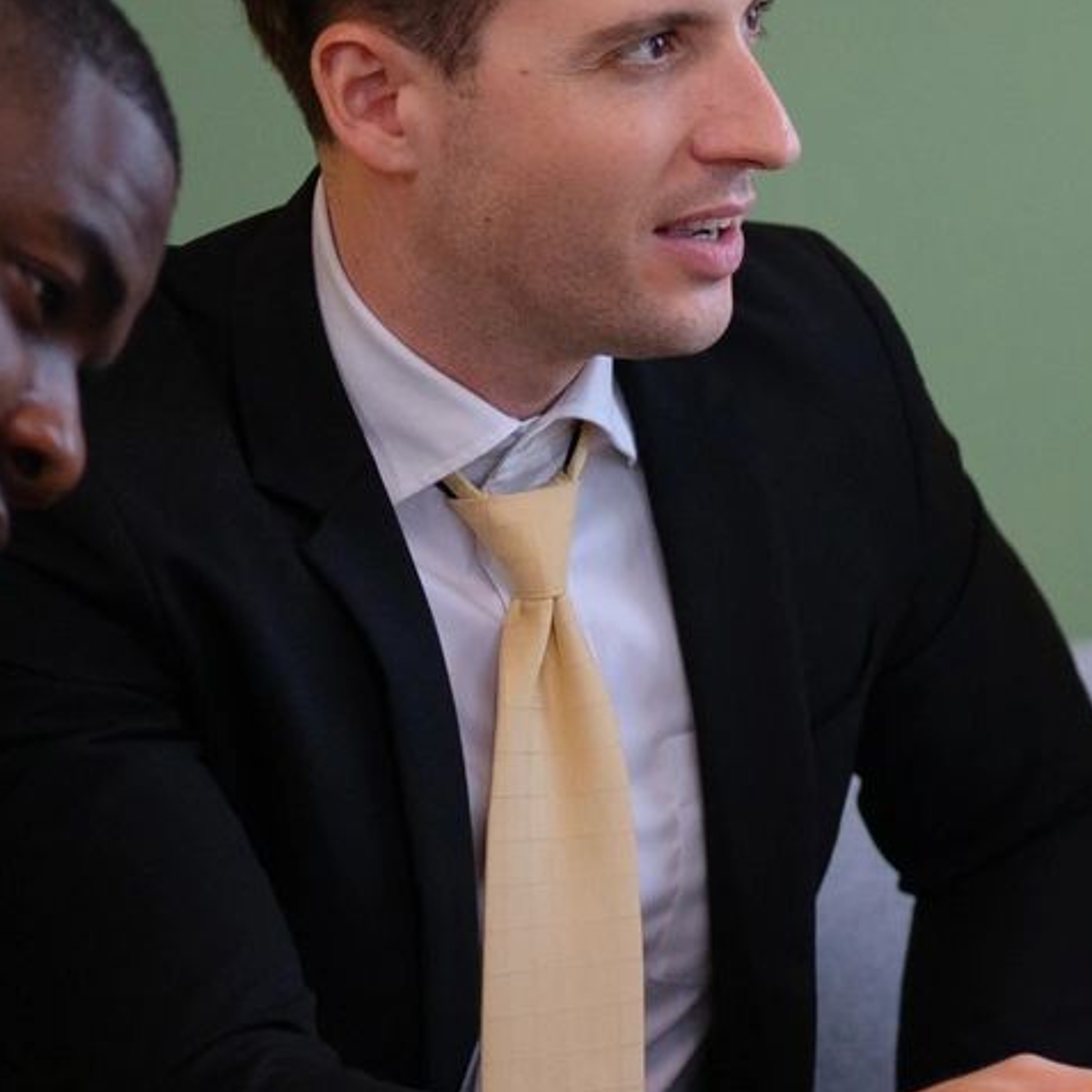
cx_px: 1858
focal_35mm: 170
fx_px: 6067
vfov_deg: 10.3
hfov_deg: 9.8
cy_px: 407
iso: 500
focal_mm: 45
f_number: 1.8
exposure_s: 1/500
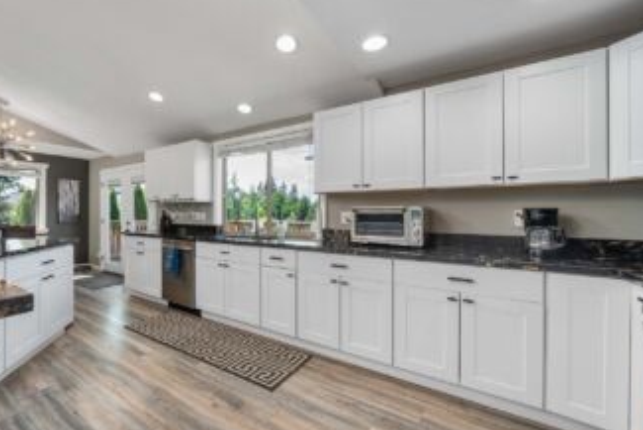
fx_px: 286
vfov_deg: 73.8
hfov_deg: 95.4
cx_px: 257
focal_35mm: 16
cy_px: 219
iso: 1000
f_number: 7.1
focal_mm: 13
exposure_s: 1/13
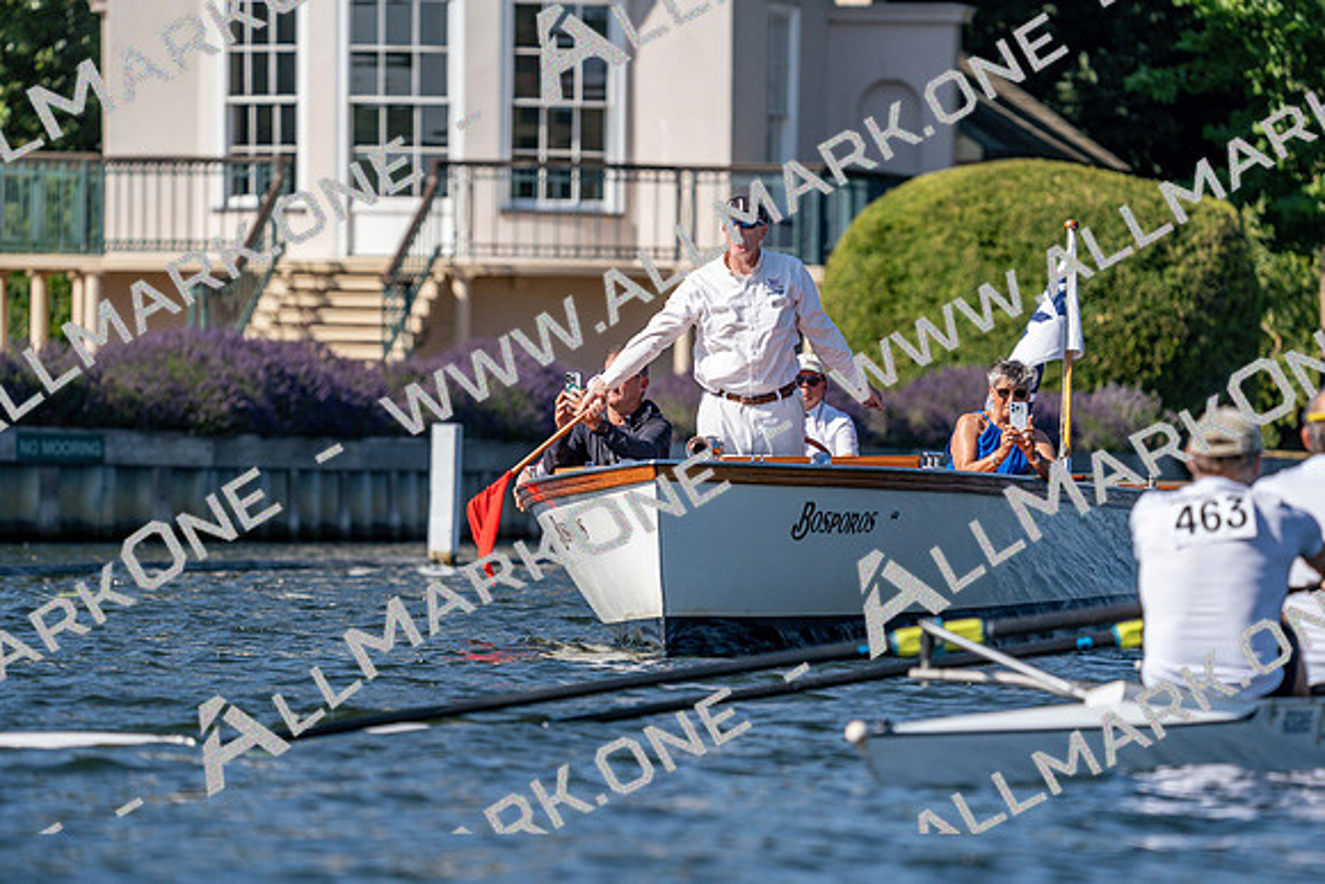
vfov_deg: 3.7
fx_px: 13768
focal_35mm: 374
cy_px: 442
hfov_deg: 5.5
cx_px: 662
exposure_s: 1/1600
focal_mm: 374
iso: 200
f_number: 6.3
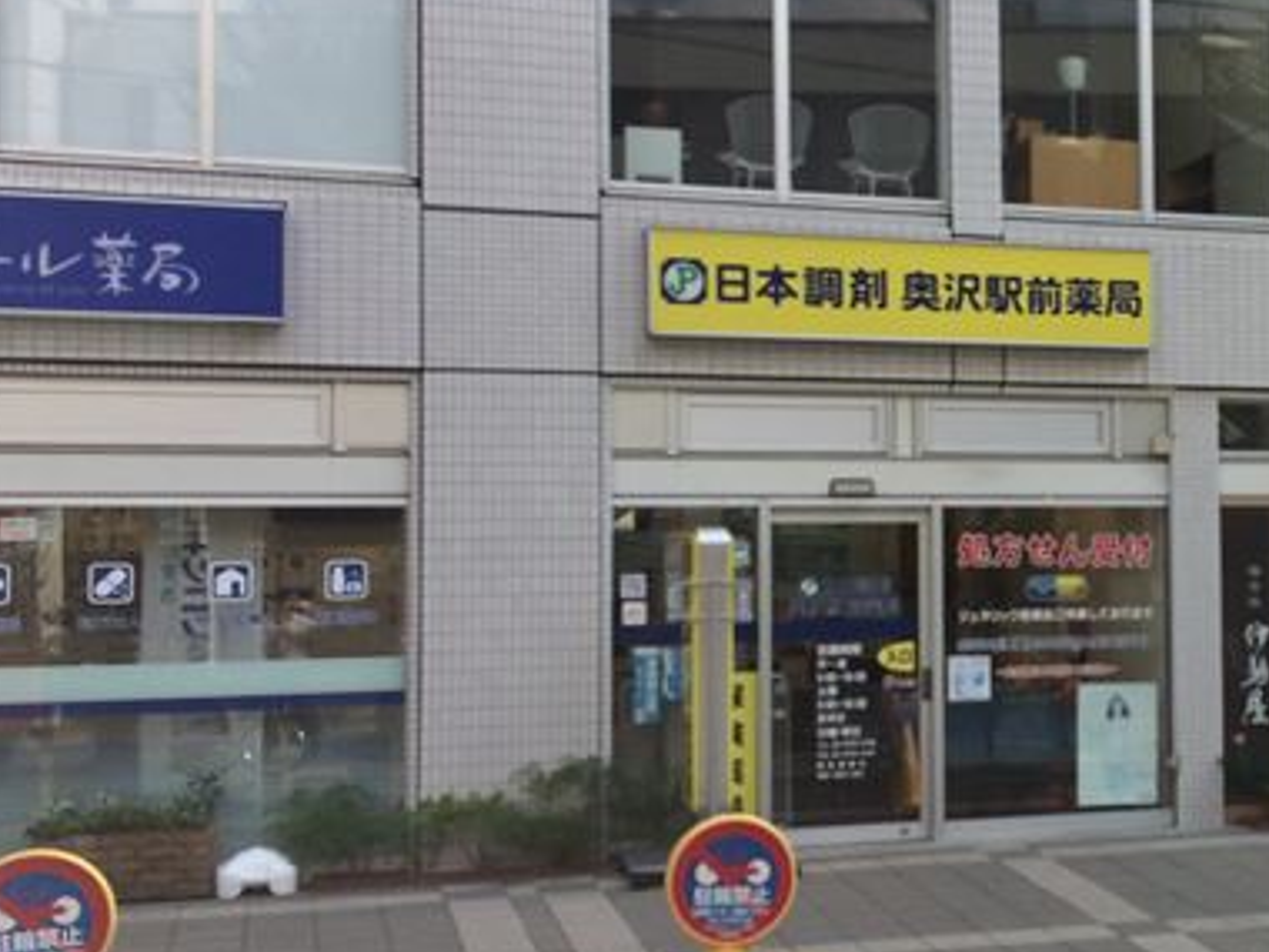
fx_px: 2236
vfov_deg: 24.0
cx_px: 1256
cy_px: 478
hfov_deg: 29.7
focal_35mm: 61
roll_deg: +1.2
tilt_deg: -1.3
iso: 32
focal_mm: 4.15
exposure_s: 1/954
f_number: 2.2
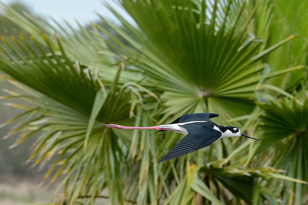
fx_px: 4414
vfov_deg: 2.7
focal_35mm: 516
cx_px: 35
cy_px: 74
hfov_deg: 4.0
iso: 1000
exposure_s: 1/1600
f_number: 9
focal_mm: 240
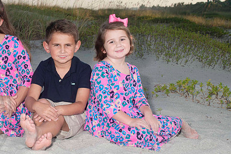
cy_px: 53
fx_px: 583
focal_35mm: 91
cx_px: 58
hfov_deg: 22.2
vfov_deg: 15.0
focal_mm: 40
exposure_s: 1/160
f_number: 8
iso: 100
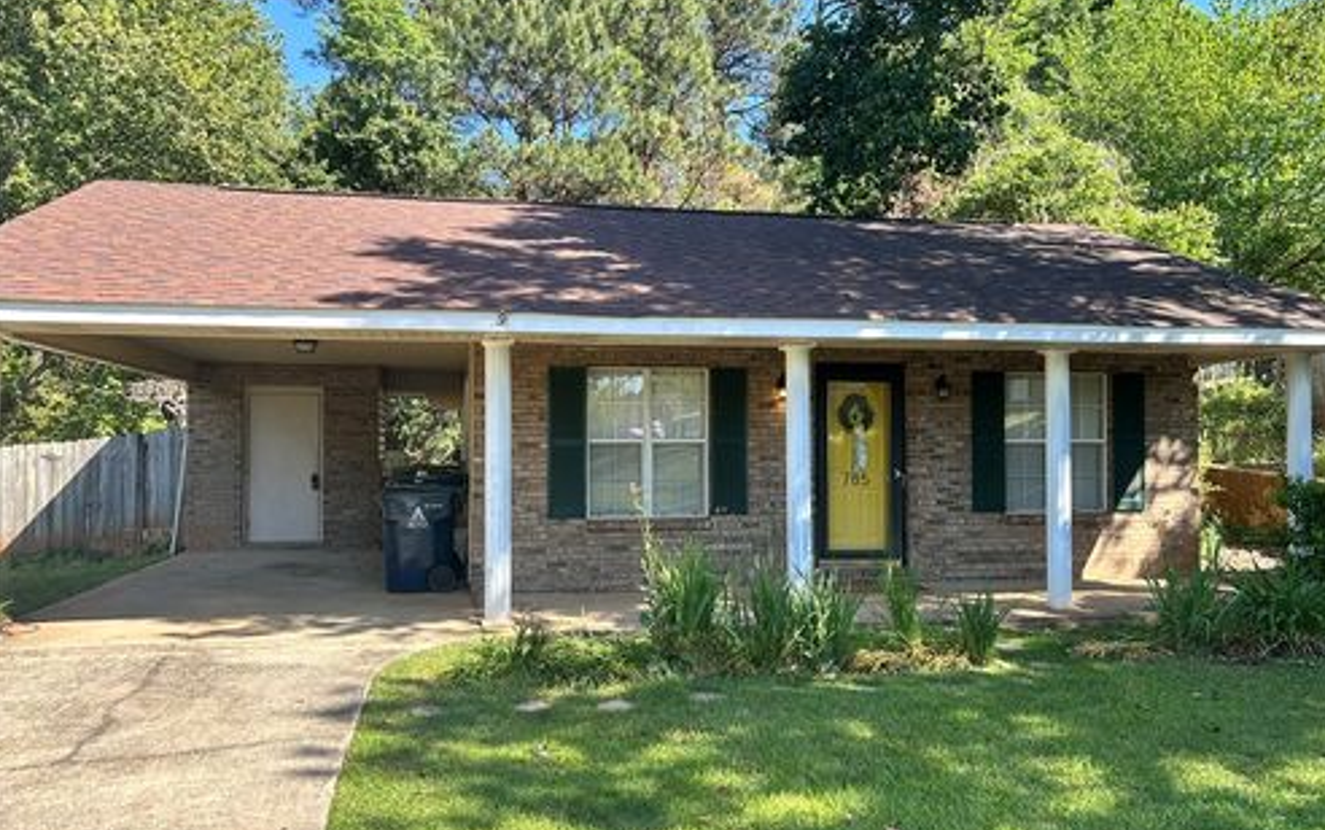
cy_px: 427
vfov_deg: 44.6
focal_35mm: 28
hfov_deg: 66.4
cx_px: 668
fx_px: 1012
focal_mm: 5.7
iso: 50
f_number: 1.5
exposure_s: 1/1029
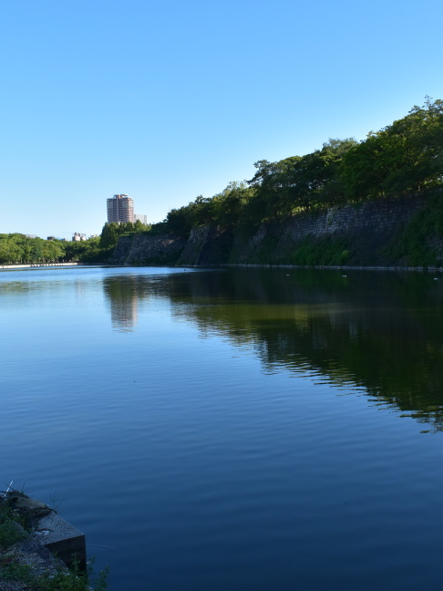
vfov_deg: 45.8
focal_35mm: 41
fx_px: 700
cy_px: 284
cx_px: 224
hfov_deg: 35.1
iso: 400
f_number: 11
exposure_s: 1/320
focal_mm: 18
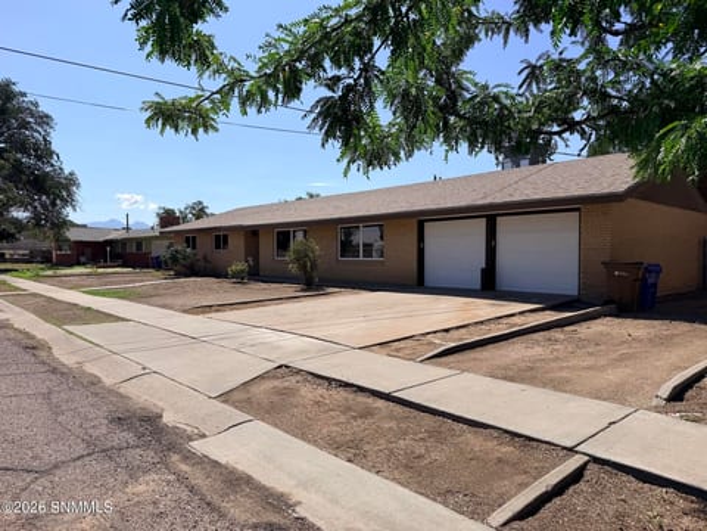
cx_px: 354
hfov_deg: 71.6
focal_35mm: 24
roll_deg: +0.3
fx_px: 490
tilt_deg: -1.2
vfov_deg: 56.8
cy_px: 266
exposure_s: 1/8130
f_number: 1.78
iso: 80
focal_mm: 6.76
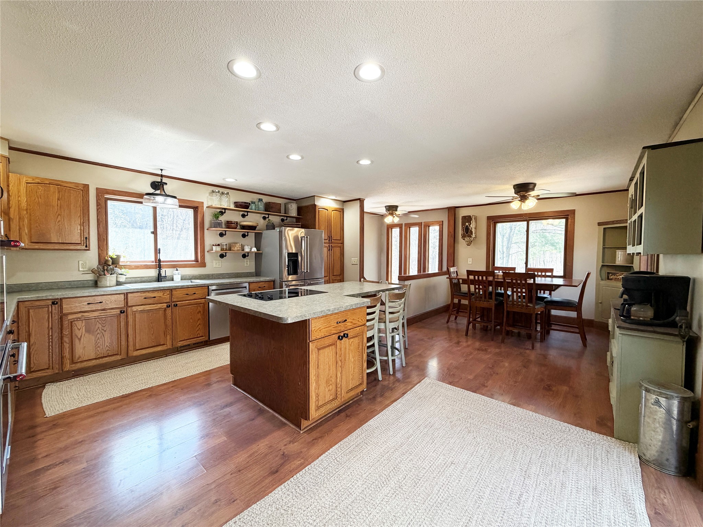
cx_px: 352
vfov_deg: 85.7
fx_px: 284
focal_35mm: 14
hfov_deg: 102.1
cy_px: 264
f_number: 2.2
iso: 200
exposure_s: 1/120
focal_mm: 2.22
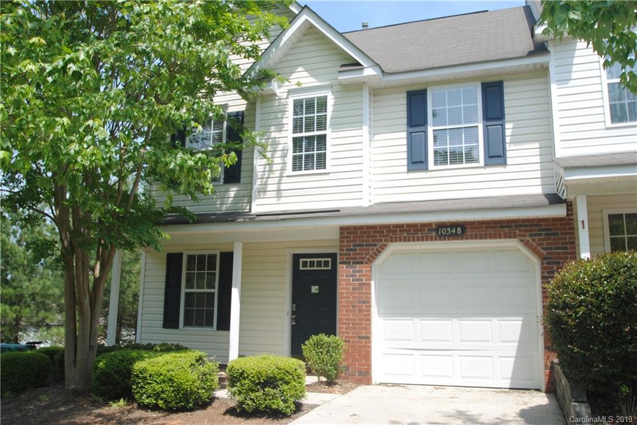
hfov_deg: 61.9
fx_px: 531
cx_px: 318
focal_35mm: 30
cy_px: 212
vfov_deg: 43.7
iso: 100
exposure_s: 1/200
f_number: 7.1
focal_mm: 20
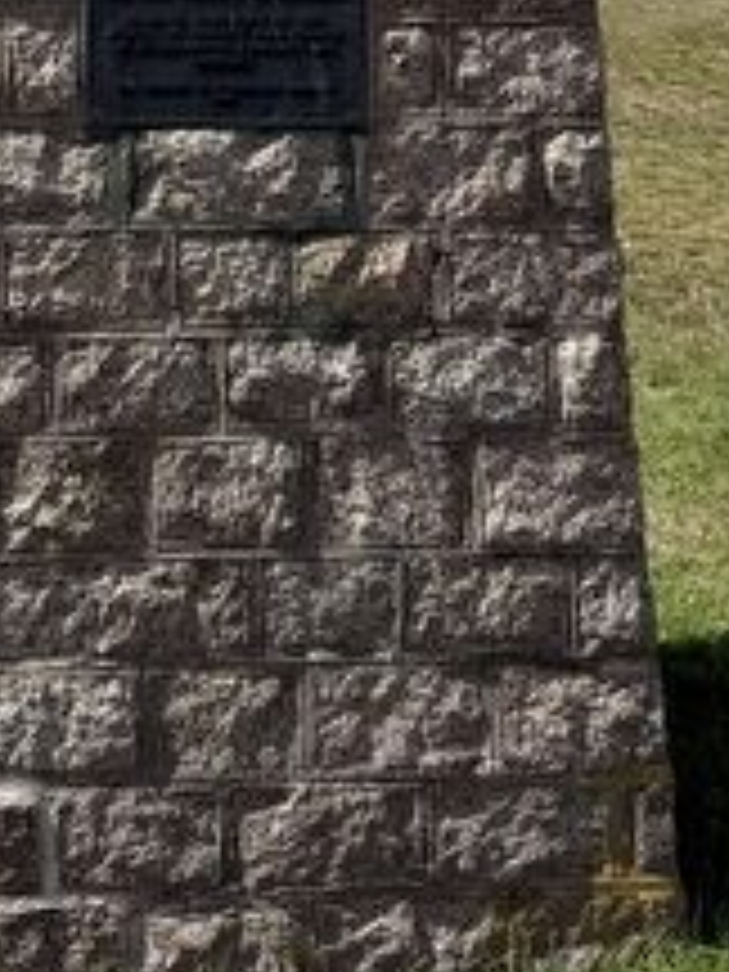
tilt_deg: +9.0
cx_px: 189
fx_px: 2499
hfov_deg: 16.5
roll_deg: -0.7
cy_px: -436
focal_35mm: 89
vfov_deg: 19.5
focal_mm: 6.76
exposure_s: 1/4673
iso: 80
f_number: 1.78
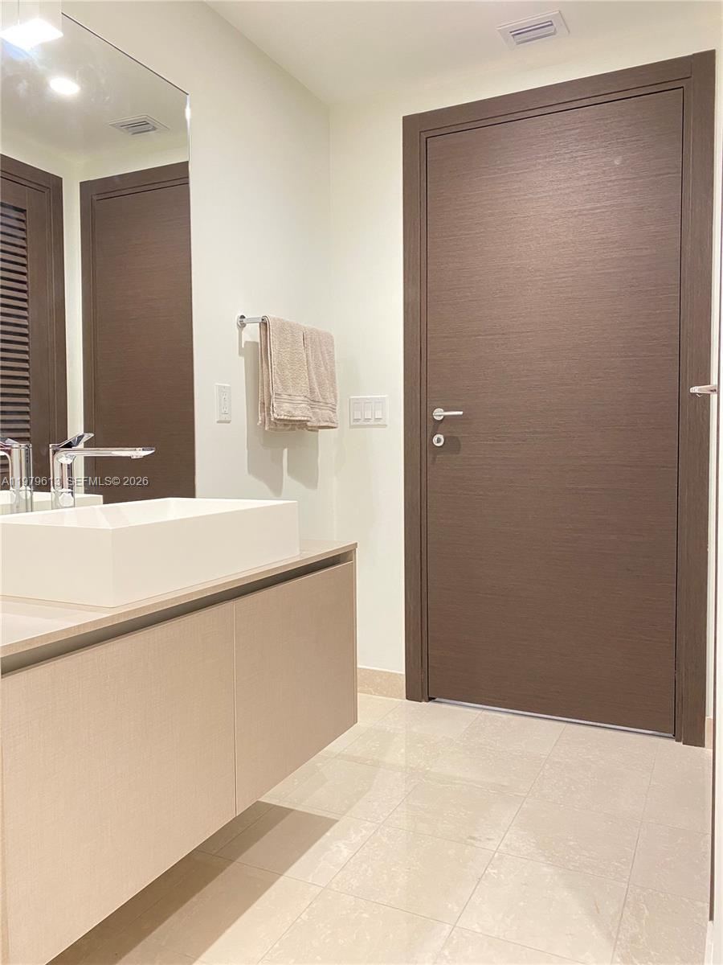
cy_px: 482
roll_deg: +1.4
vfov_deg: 67.3
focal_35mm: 26
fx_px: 724
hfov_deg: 53.1
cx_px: 362
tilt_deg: -2.3
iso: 250
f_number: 1.8
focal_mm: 4.25
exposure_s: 1/60
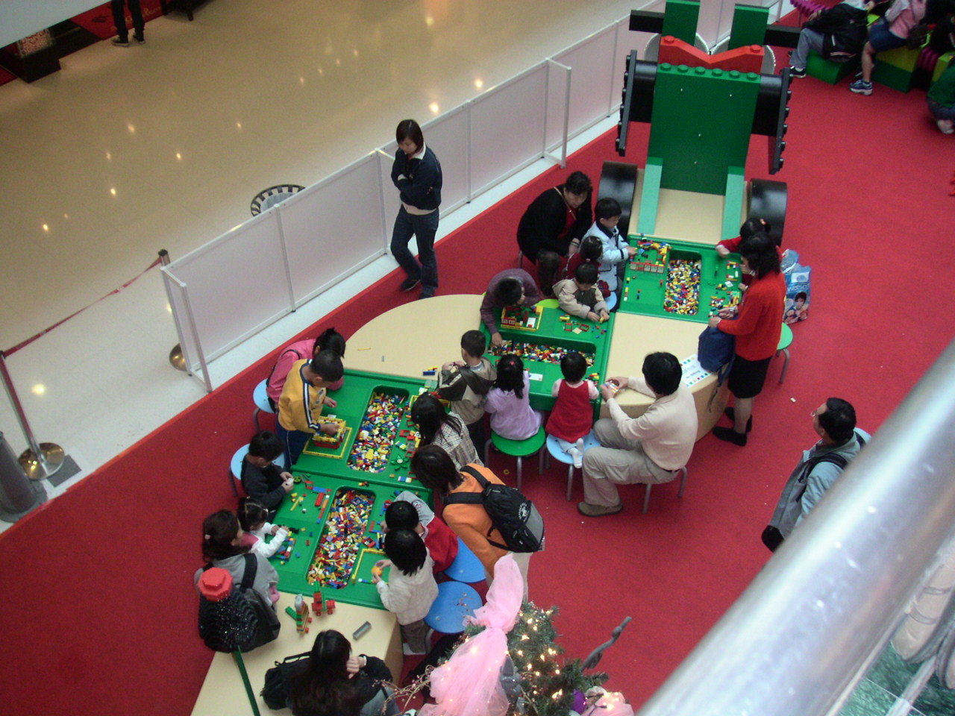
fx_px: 1021
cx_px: 478
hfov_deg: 50.1
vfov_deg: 38.7
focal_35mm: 37
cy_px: 358
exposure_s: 1/50
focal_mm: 5.7
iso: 160
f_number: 2.8
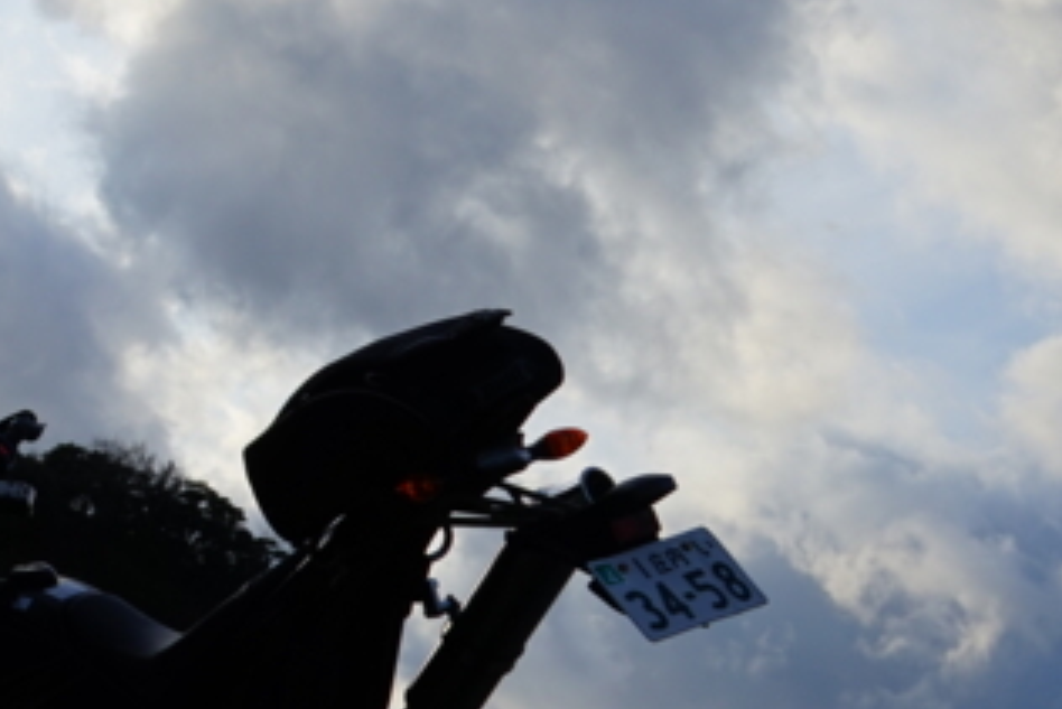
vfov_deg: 15.9
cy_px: 328
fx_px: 2538
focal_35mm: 86
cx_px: -148
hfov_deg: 22.2
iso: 100
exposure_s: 1/200
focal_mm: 23
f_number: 11
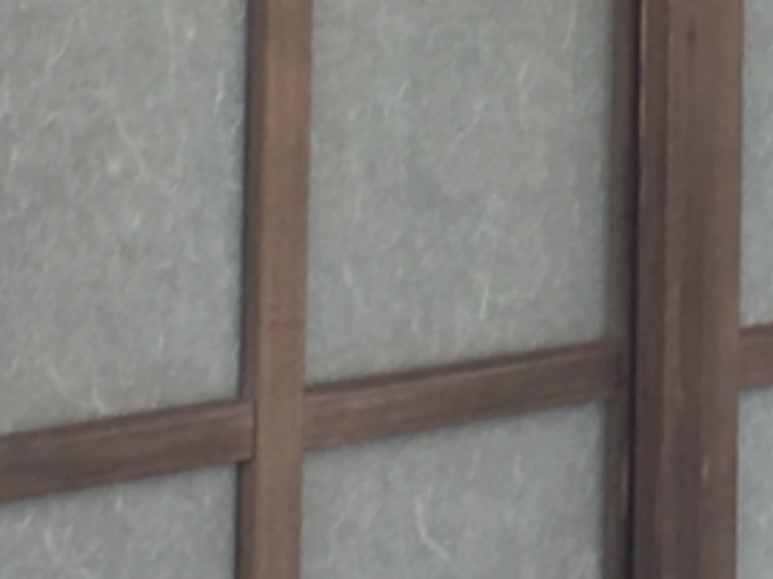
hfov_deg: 9.1
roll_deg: +0.6
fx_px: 4777
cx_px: 990
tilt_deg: +0.5
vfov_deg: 6.7
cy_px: -519
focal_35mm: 214
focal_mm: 4.15
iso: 25
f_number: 2.2
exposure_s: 1/60
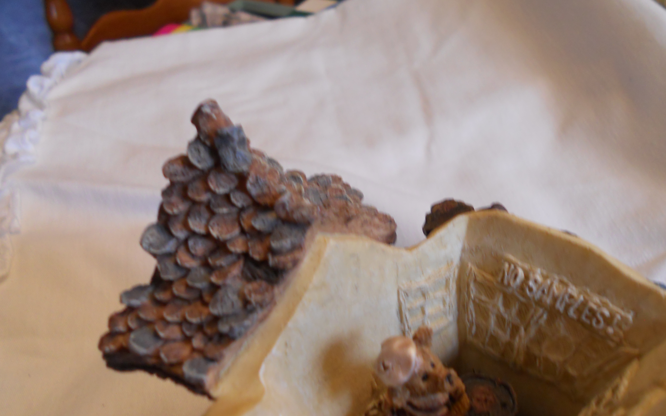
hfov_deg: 47.9
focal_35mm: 41
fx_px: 744
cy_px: 245
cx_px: 398
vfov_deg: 31.2
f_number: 3.5
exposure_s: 1/30
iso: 200
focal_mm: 5.8
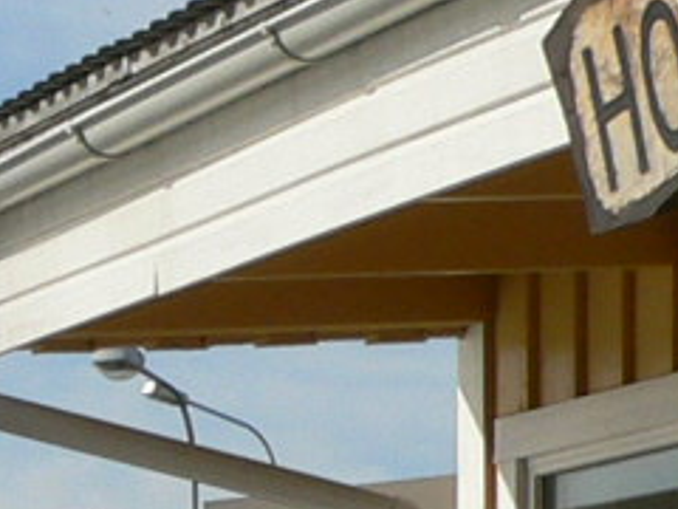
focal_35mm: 240
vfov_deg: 6.0
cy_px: 1097
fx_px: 4701
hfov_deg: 8.1
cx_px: -277
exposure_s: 1/500
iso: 80
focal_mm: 6
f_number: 5.6
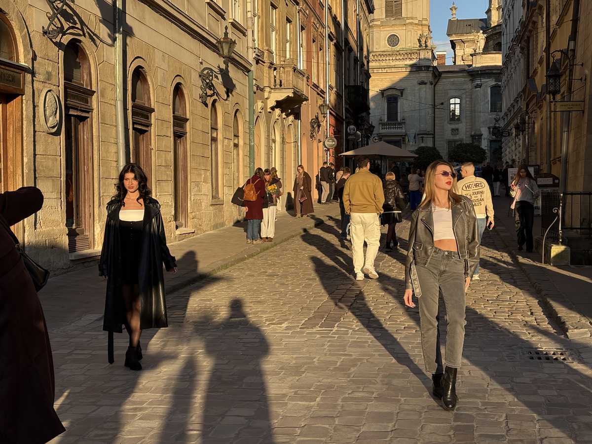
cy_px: 222
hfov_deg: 36.8
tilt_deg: -1.5
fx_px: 889
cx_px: 296
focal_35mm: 52
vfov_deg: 28.0
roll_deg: +0.8
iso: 32
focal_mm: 5.96
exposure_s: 1/1099
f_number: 1.6
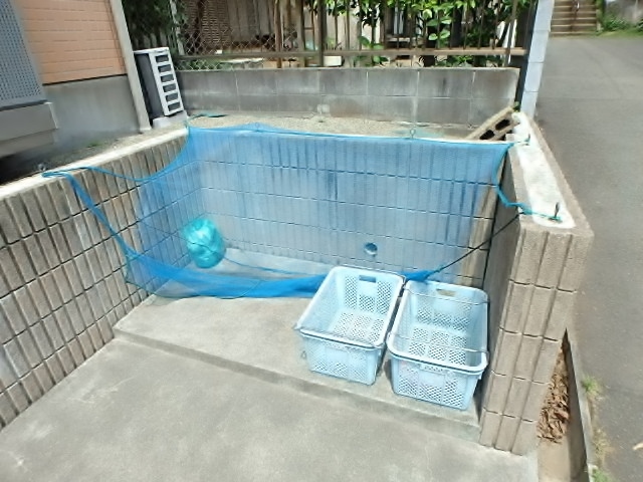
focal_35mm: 21
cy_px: 241
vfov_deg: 63.4
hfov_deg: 79.0
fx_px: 390
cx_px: 322
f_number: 3.5
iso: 125
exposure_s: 1/640
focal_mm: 3.7
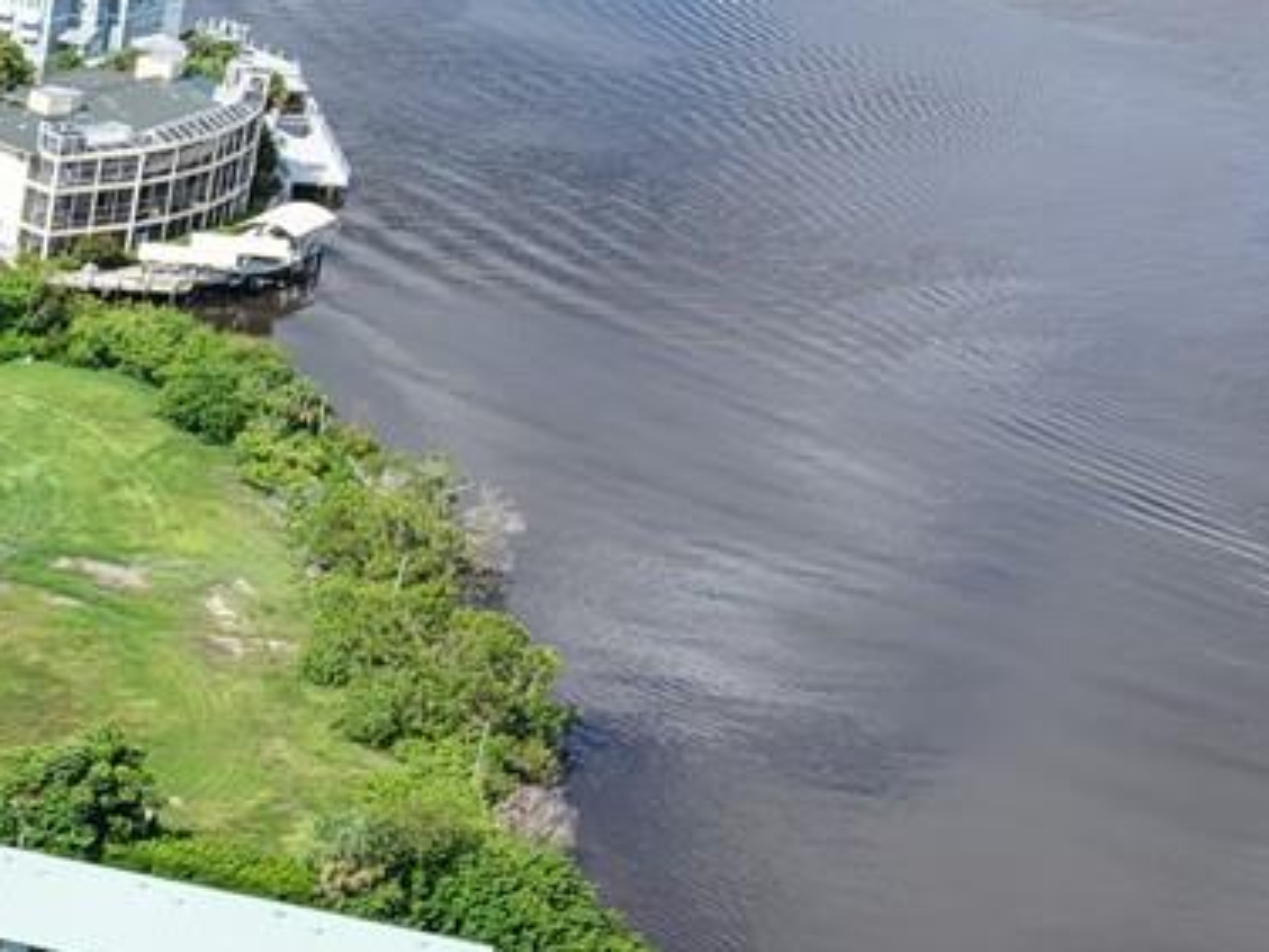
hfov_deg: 16.5
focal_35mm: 102
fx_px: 3739
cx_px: -928
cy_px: 1043
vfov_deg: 14.2
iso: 220
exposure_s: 1/4000
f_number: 1.8
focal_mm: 8.67
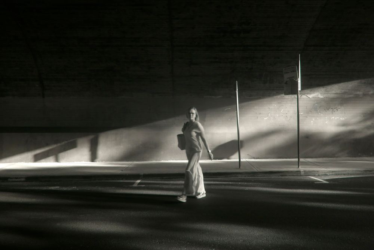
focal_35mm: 37
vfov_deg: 36.0
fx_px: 384
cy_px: 125
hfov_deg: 51.9
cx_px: 187
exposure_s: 1/60
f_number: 4.5
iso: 400
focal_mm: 13.72
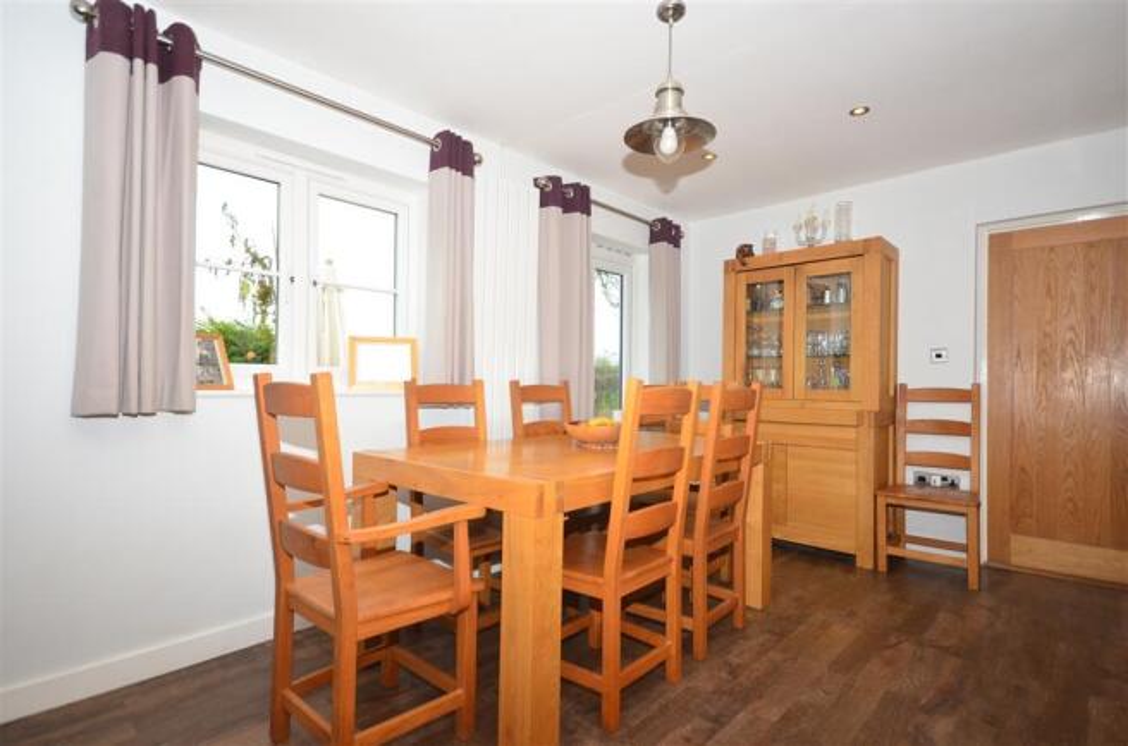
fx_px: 610
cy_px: 373
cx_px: 564
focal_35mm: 20
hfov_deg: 85.6
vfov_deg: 62.9
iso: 640
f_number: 5.6
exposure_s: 1/100
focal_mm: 13
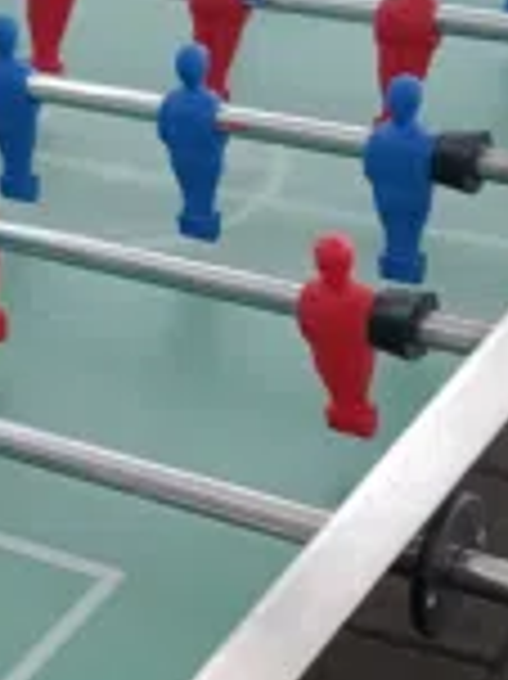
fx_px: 2077
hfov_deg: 13.6
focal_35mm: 106
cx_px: -103
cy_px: 500
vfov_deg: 18.5
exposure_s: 1/25
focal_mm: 4.71
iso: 500
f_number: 1.7
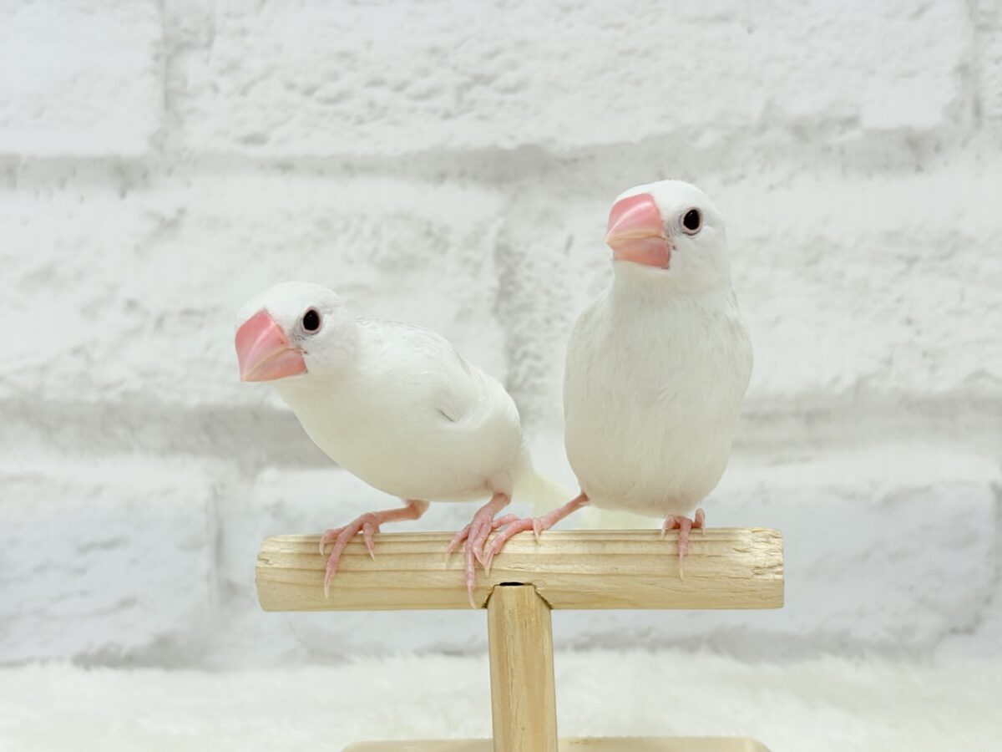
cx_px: 501
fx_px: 1505
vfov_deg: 28.0
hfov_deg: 36.8
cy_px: 376
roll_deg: +1.7
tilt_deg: -3.9
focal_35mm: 52
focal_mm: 5.96
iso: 25
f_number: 1.6
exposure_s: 1/50
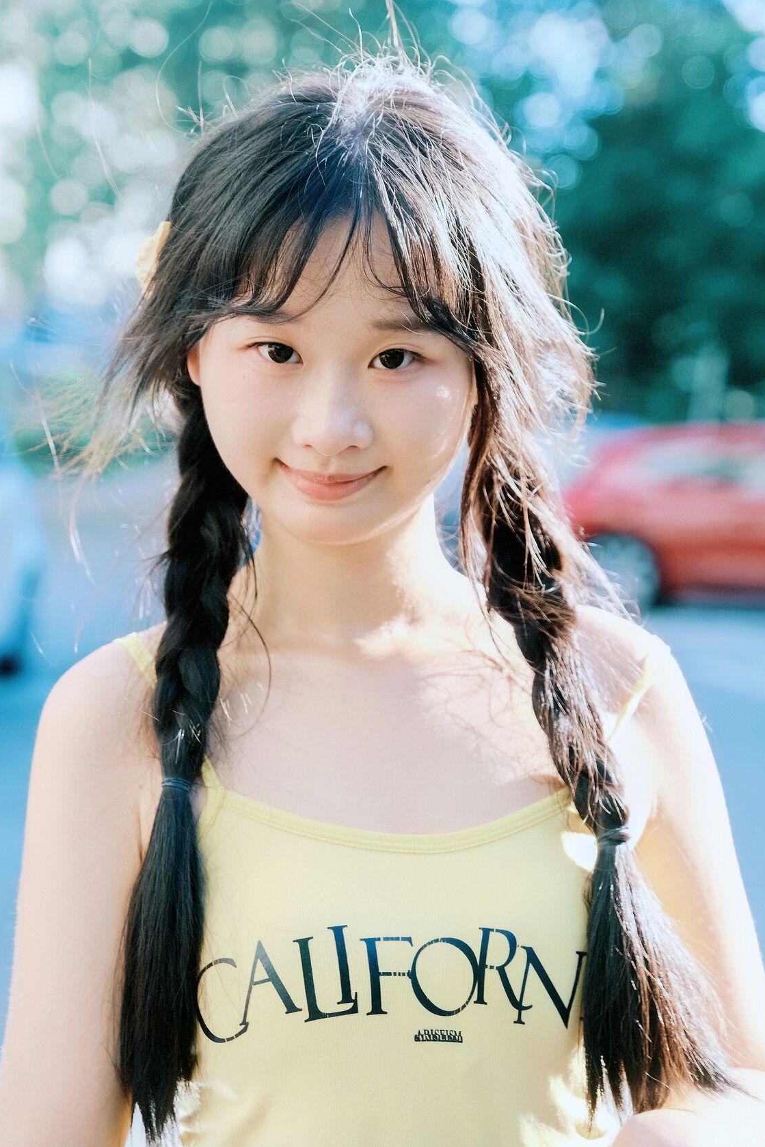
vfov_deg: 22.9
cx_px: 374
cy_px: 534
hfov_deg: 15.4
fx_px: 2837
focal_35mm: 89
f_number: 3.2
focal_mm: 55
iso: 400
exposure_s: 1/250
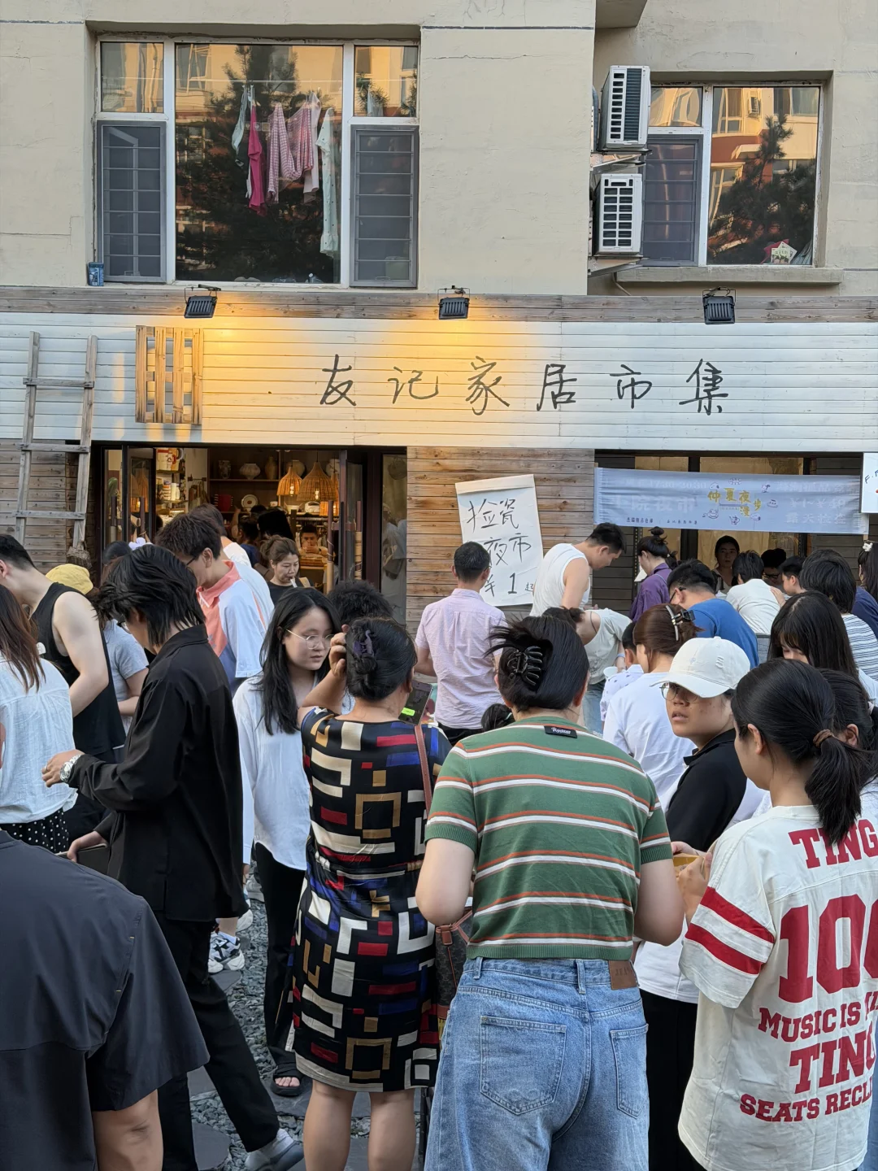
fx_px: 1623
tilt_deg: -4.6
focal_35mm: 48
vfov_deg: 39.7
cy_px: 586
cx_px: 439
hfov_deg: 30.3
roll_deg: -0.5
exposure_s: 1/121
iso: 50
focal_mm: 6.76
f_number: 1.78
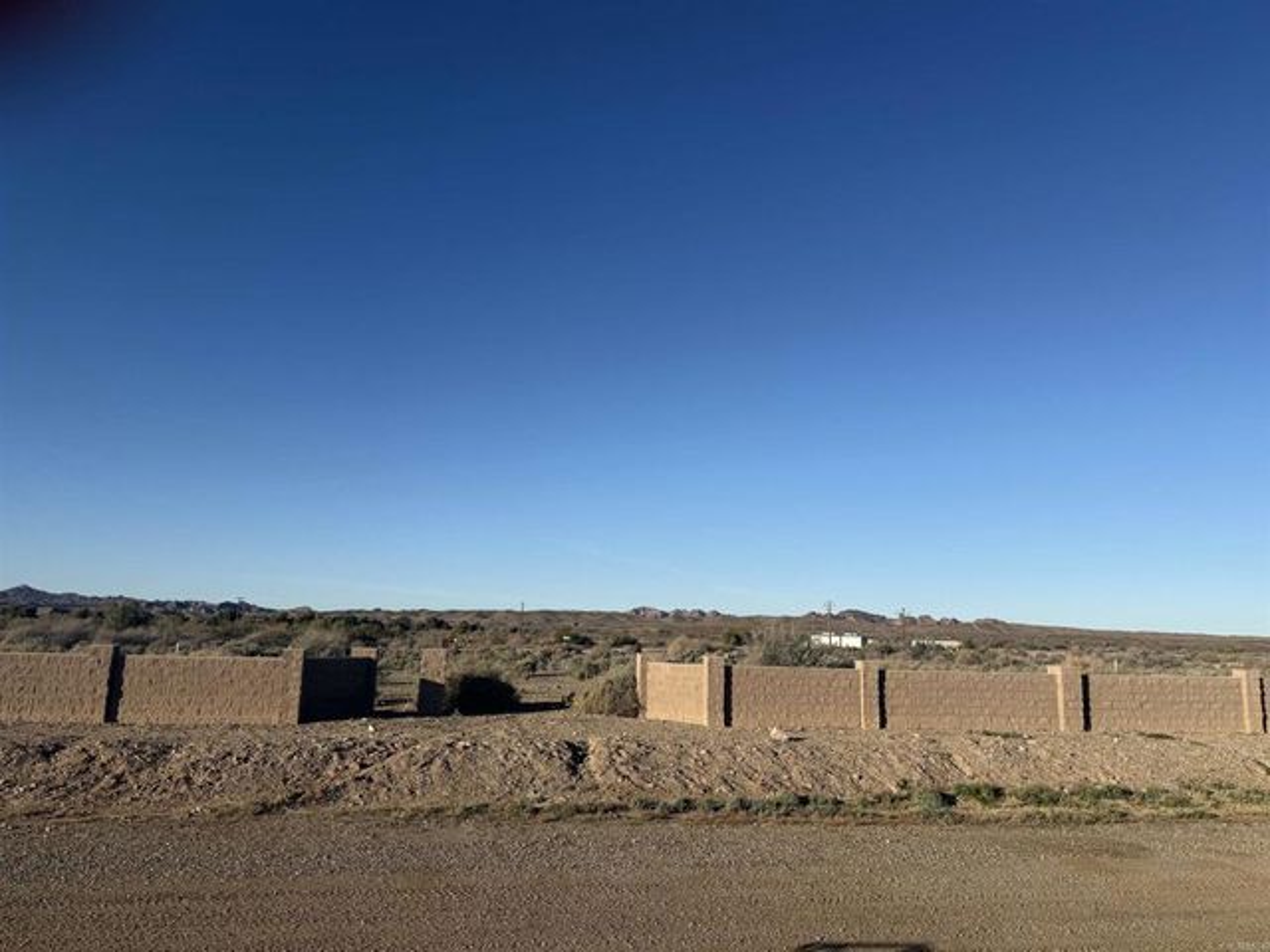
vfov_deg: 56.8
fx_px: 881
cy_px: 476
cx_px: 635
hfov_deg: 71.6
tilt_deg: +9.6
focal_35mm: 24
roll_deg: -1.4
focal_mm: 6.76
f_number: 1.78
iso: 80
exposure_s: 1/6173
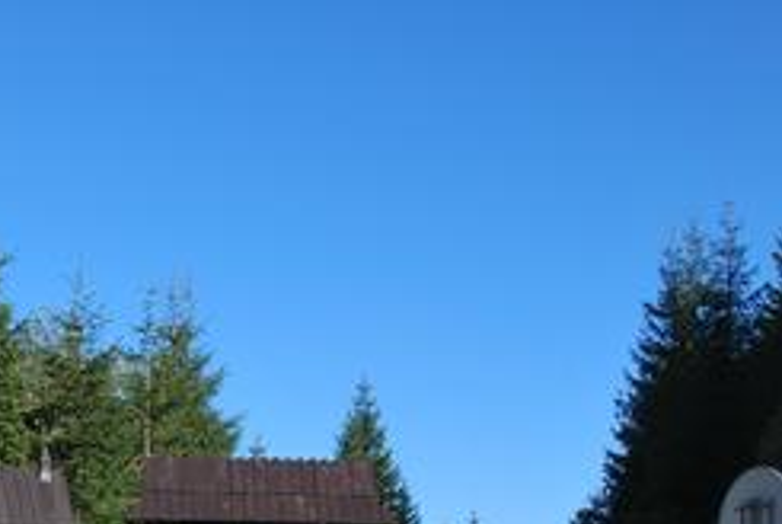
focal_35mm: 66
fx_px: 1435
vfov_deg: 19.7
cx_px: 160
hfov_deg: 29.8
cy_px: 585
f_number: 10
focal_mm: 18
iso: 180
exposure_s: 1/250
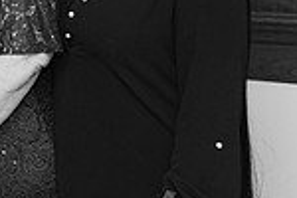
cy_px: -37
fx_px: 1213
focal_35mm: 147
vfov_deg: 9.2
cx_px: -115
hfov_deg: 13.3
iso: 800
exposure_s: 1/200
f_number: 4
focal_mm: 38
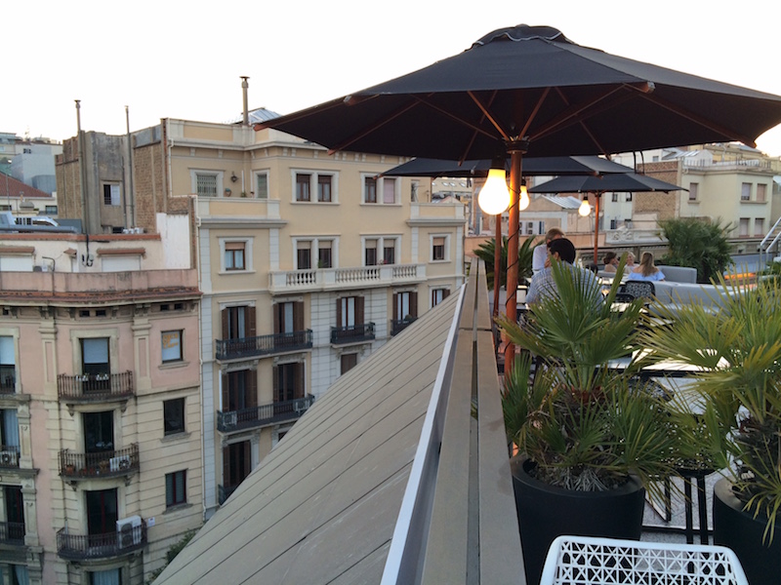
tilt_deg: -7.4
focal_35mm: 29
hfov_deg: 61.7
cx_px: 390
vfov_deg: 48.2
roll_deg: -0.3
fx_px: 654
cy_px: 292
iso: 32
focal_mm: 4.15
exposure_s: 1/50
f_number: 2.2
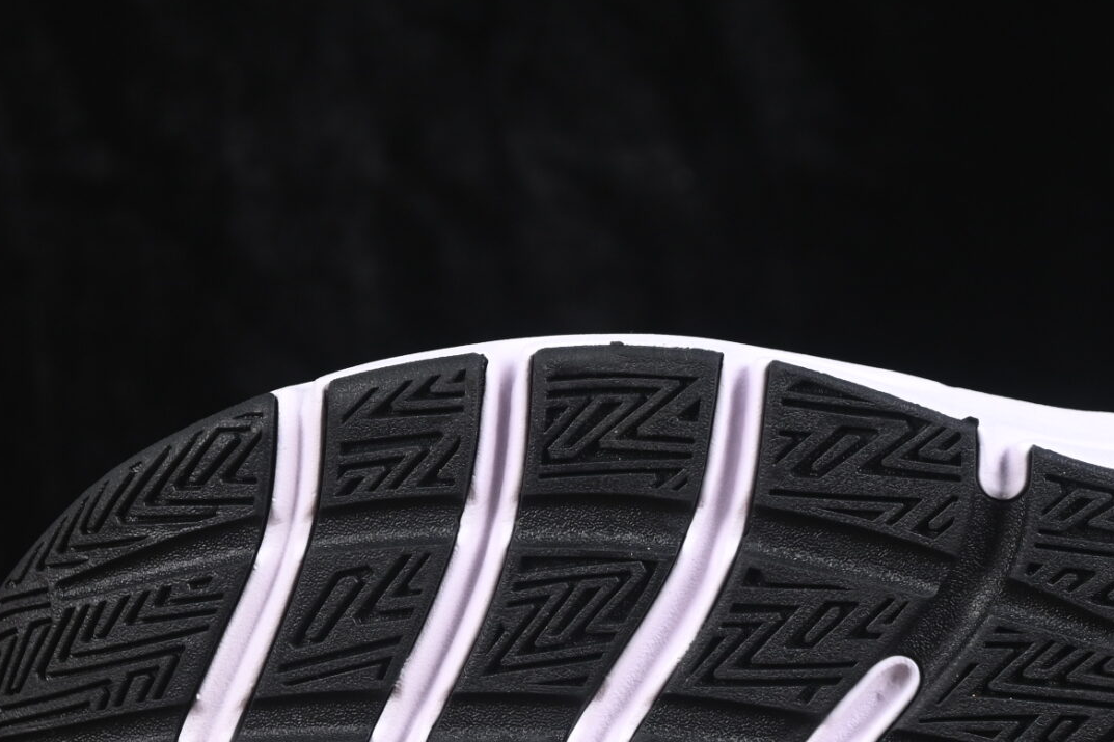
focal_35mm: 179
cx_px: 951
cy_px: 540
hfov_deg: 11.4
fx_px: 5538
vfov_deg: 7.7
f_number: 6.3
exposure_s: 1/60
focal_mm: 50
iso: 160
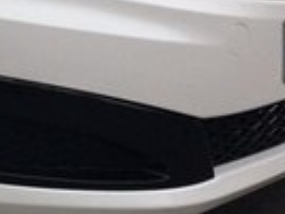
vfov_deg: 10.2
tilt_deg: -12.1
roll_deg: +0.5
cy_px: -40
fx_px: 1187
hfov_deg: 12.4
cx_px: -238
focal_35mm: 144
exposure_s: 1/1053
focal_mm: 4.15
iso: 32
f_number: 2.2
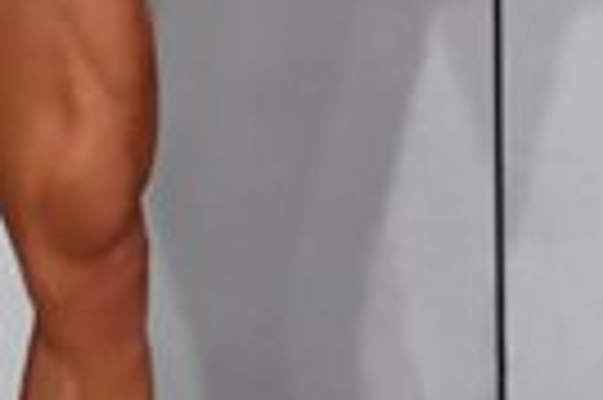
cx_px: -1069
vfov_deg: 1.2
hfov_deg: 1.8
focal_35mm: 1171
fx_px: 19590
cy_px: -148
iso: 6400
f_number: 5.6
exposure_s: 1/400
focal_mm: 135
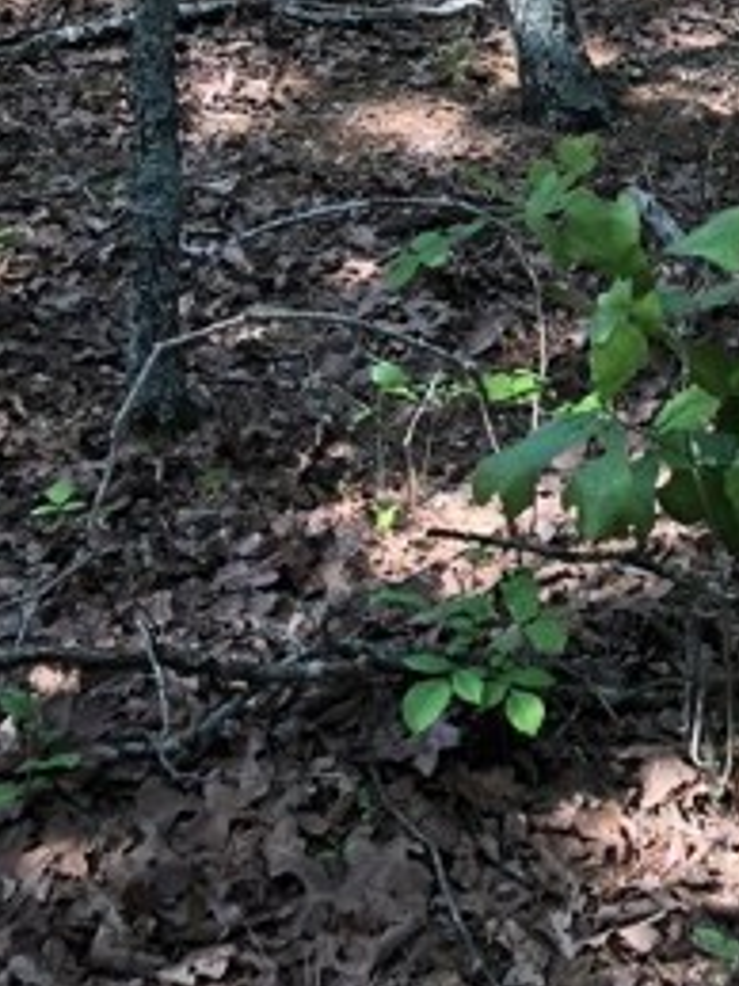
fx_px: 2365
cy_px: -95
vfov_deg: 22.3
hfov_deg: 17.3
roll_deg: +0.0
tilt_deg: -5.2
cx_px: 785
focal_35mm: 83
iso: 32
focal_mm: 3.99
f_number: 1.8
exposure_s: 1/120
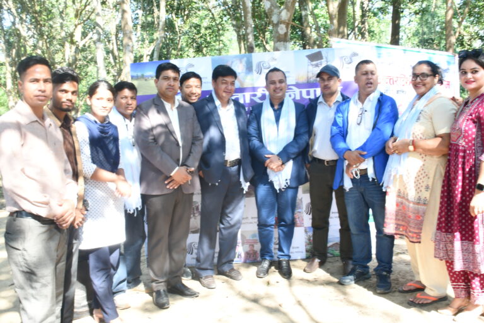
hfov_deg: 53.1
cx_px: 242
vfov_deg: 36.9
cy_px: 162
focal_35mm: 36
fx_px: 484
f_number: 3.5
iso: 400
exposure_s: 1/15
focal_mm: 18
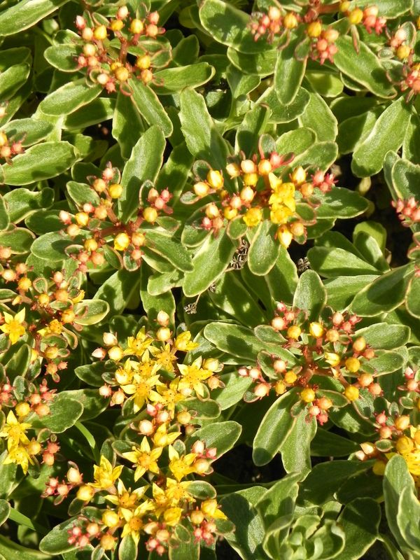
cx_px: 210
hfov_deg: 17.4
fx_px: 1375
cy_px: 280
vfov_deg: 23.0
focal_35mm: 85
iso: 243
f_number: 4
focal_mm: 15.1
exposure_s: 1/2000
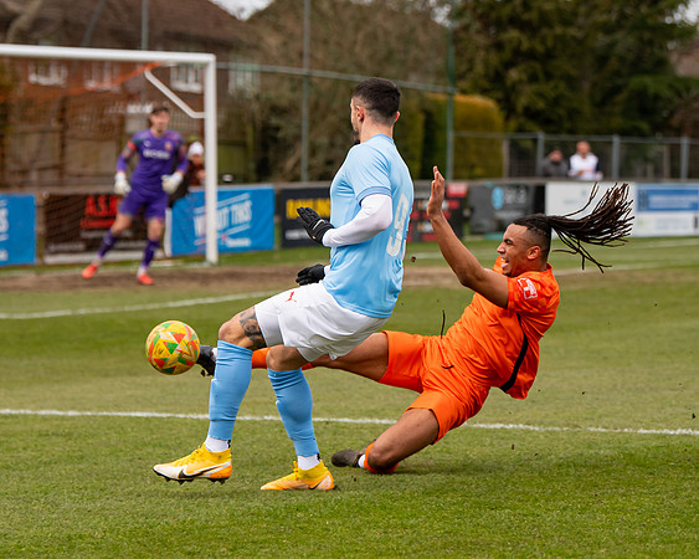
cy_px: 275
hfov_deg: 10.8
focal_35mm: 179
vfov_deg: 8.6
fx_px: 3698
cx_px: 365
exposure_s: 1/1600
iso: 500
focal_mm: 122
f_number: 4
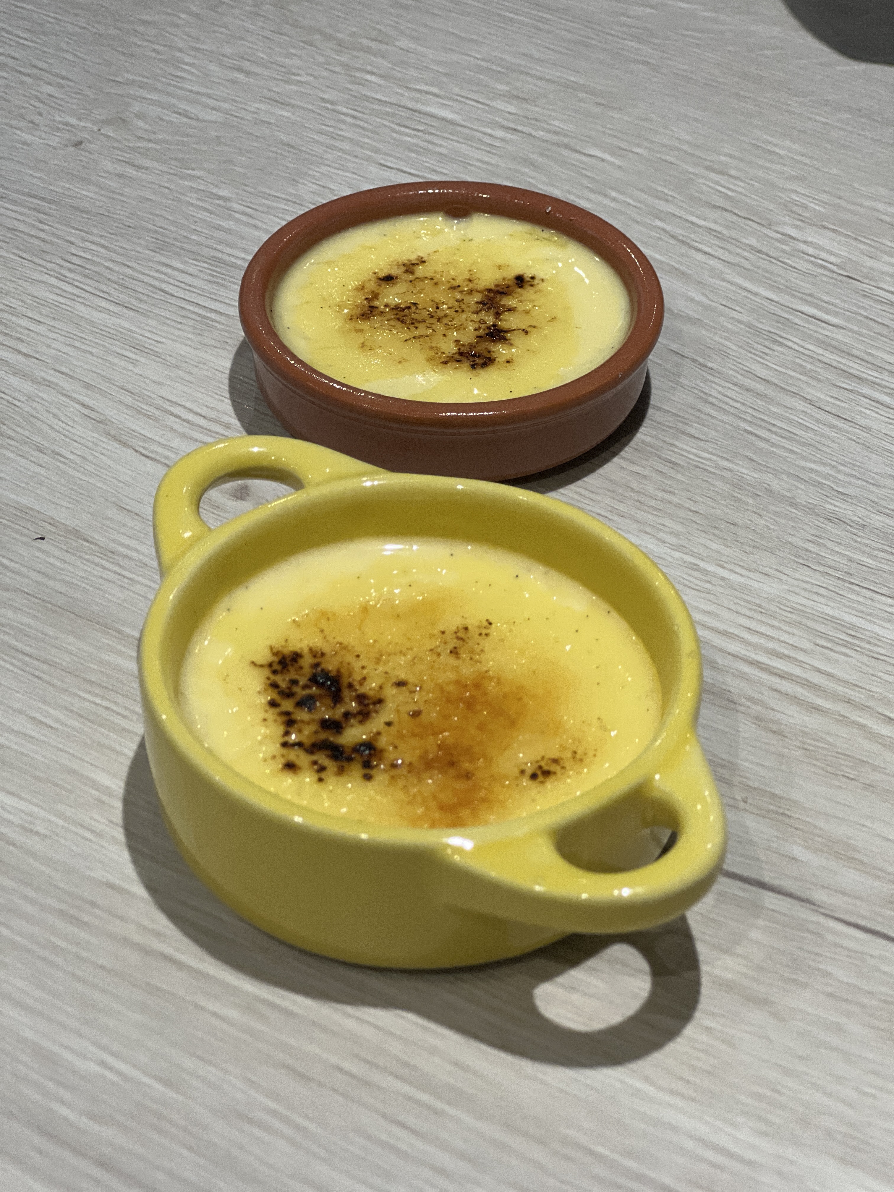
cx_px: 447
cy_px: 596
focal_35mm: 77
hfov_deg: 19.1
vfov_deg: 25.3
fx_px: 2651
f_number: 2.8
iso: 200
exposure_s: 1/100
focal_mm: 9
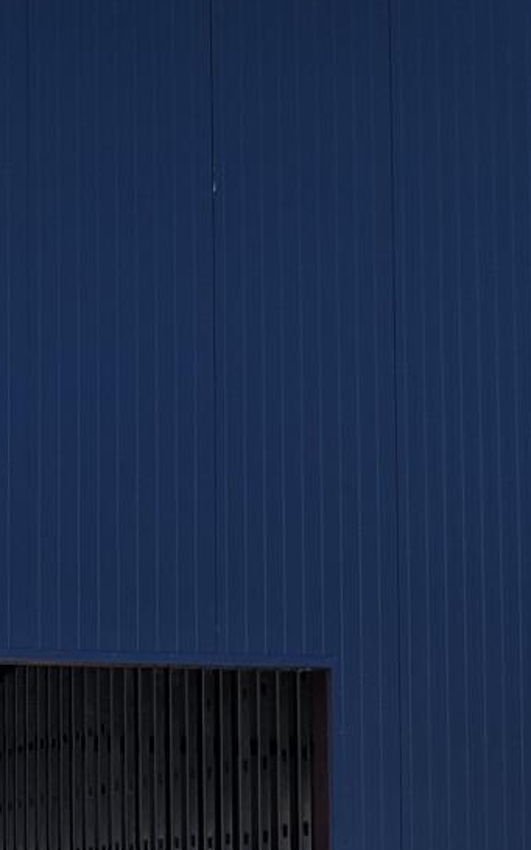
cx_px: -251
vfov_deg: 20.1
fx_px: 2340
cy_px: 786
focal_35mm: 101
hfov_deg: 12.4
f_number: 2
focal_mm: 4.67
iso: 51
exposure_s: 1/1433
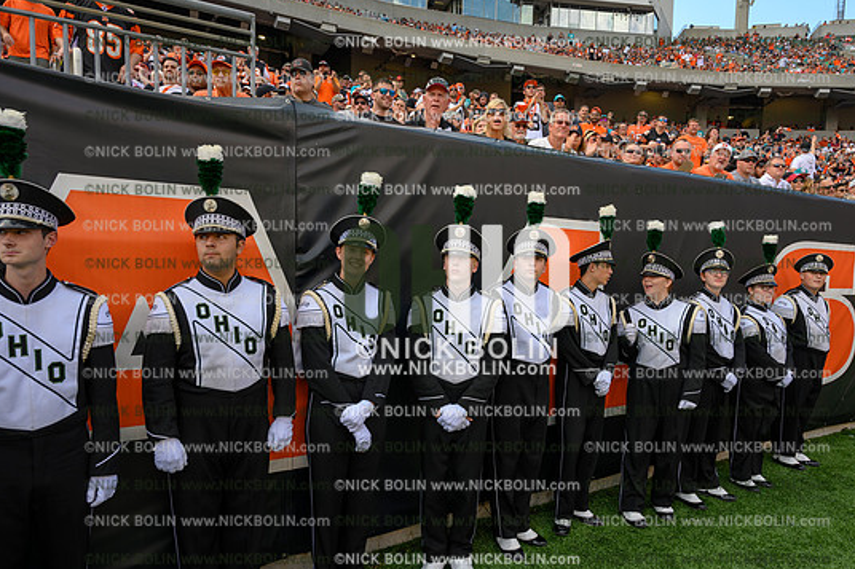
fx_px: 617
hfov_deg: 69.3
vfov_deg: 49.5
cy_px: 300
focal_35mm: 26
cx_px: 456
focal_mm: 24
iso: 80
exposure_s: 1/60
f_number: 7.1
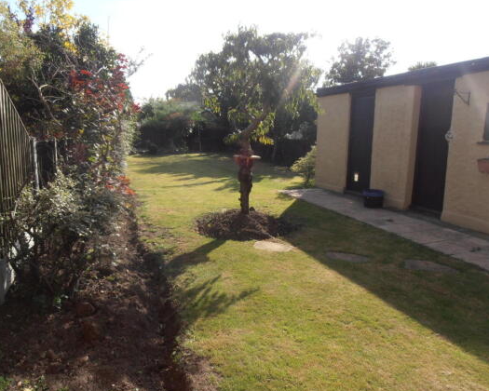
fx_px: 376
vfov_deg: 54.9
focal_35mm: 26
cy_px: 197
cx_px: 221
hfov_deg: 65.9
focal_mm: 4.2
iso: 80
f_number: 3
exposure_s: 1/640
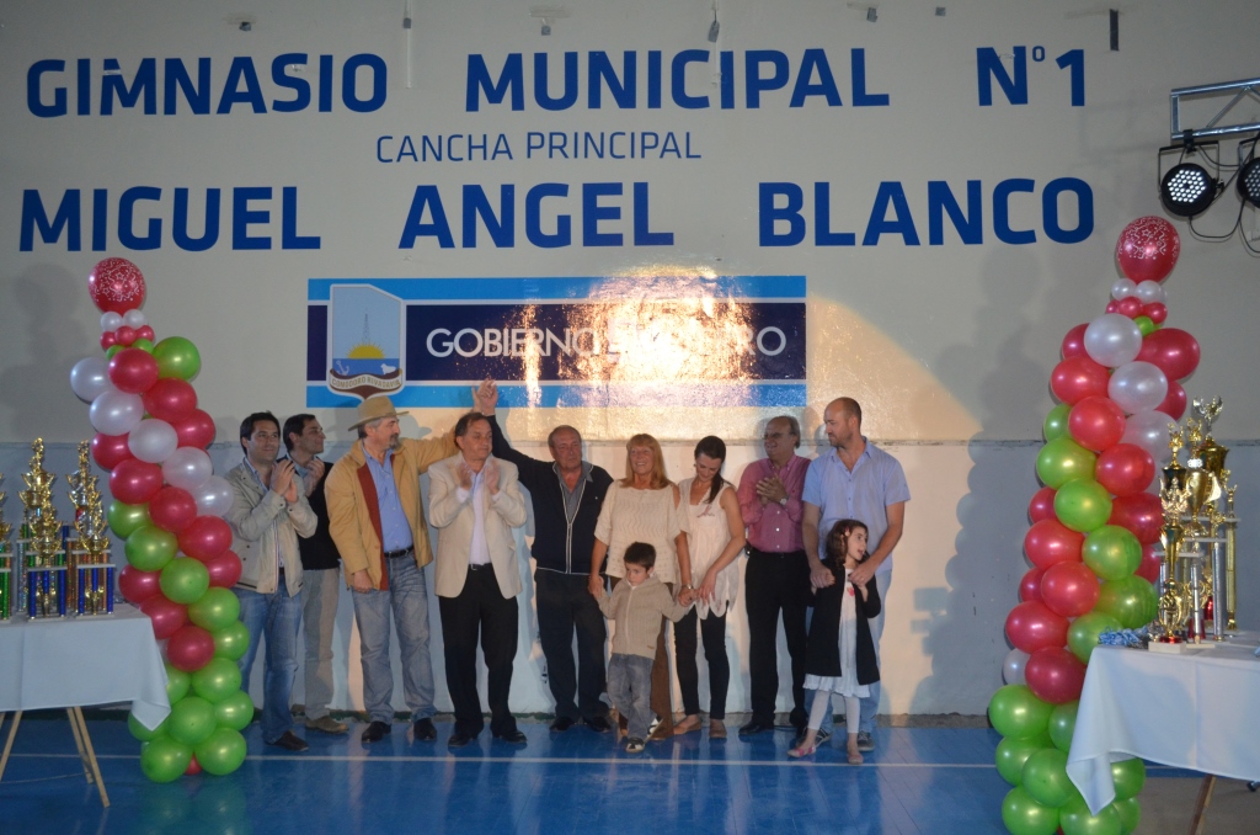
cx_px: 630
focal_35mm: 33
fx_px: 1152
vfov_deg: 39.8
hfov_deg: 57.3
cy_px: 418
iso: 1100
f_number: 4
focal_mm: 22
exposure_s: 1/60
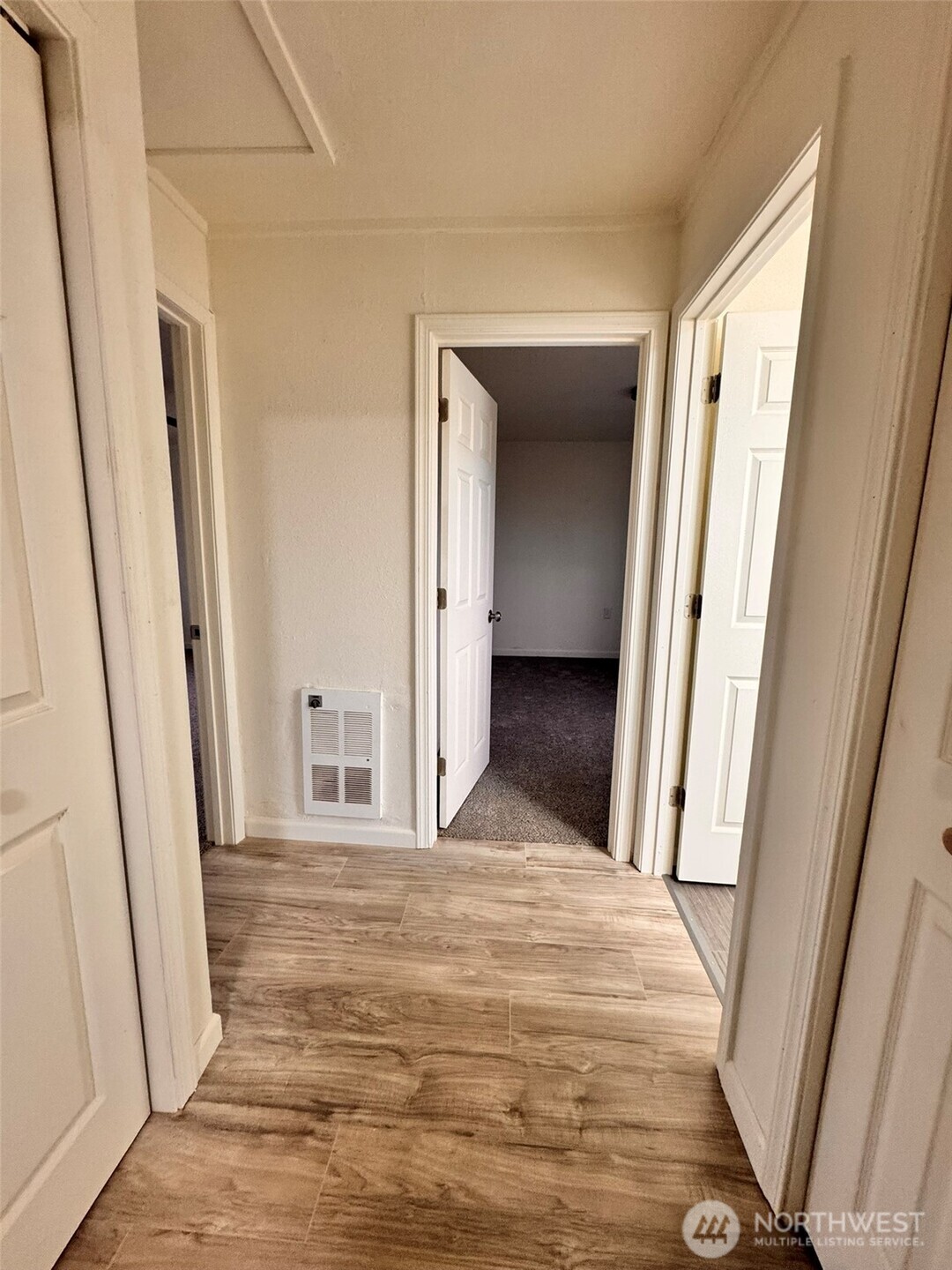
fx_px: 513
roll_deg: -0.7
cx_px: 476
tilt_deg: -9.6
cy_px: 635
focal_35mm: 14
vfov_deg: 102.1
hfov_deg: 85.7
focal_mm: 2.22
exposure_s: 1/60
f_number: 2.2
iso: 250
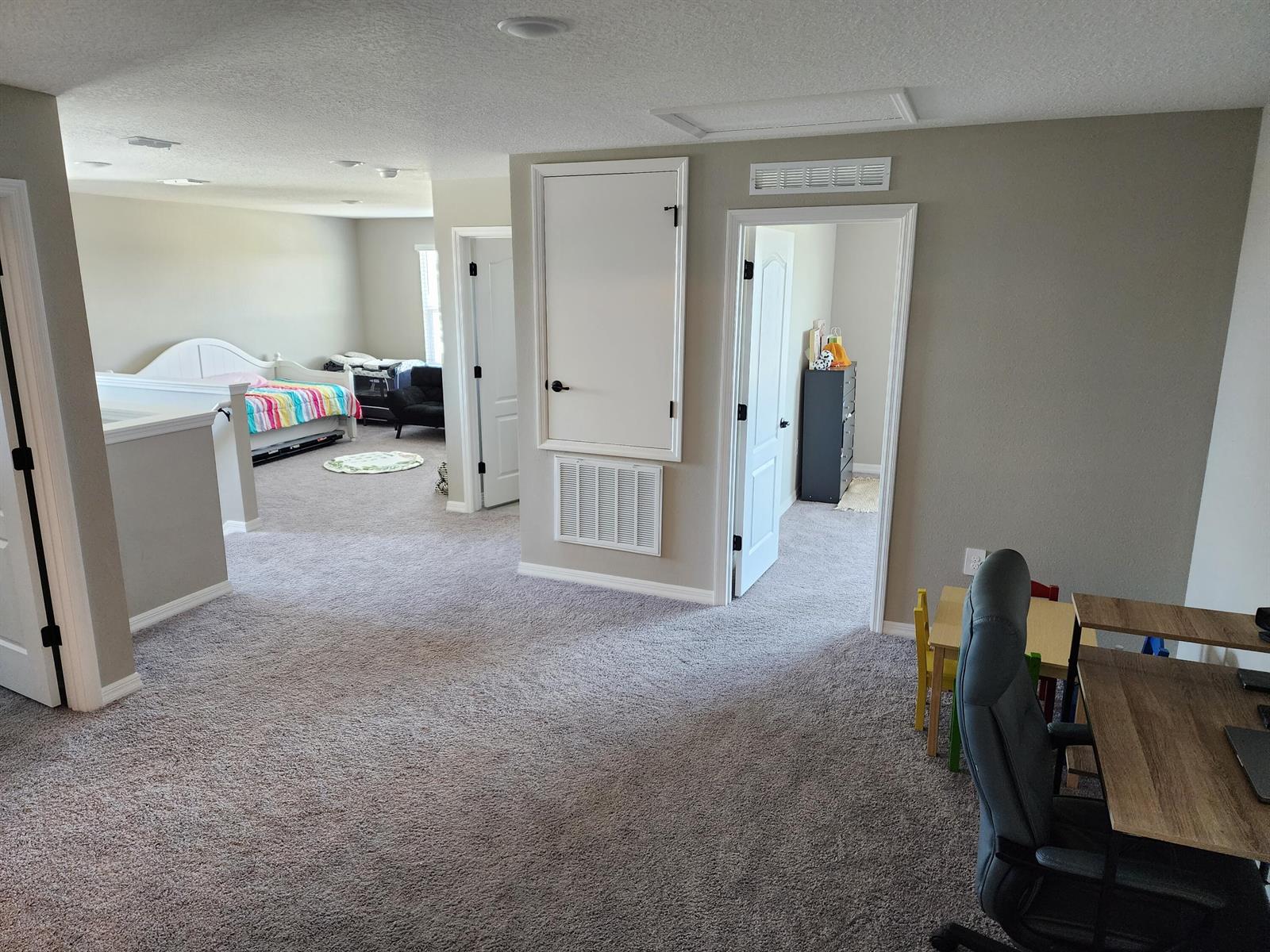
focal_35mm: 23
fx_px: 844
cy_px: 476
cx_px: 635
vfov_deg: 58.9
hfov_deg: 73.9
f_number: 1.8
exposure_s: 1/120
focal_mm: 6.4
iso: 500
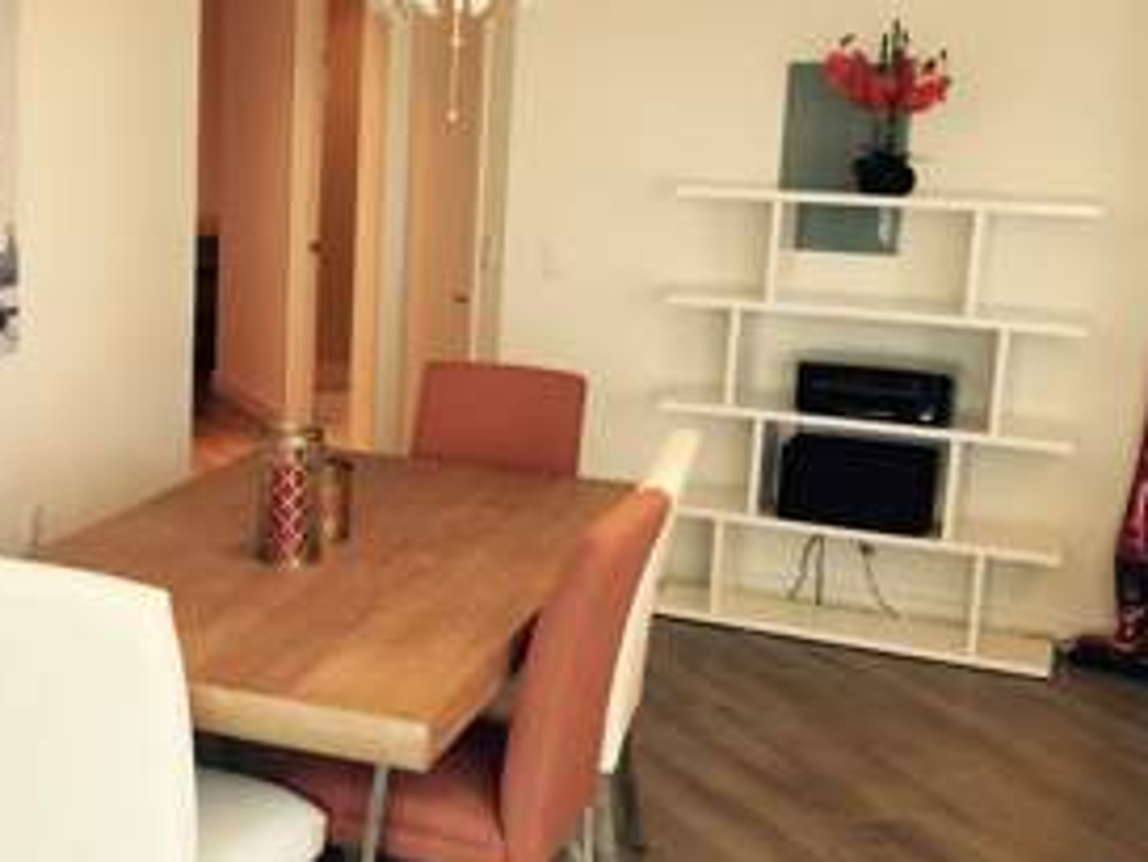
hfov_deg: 36.3
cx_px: 240
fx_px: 1692
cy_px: 387
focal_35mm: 51
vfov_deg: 28.6
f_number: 2.2
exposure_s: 1/30
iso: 64
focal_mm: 4.15
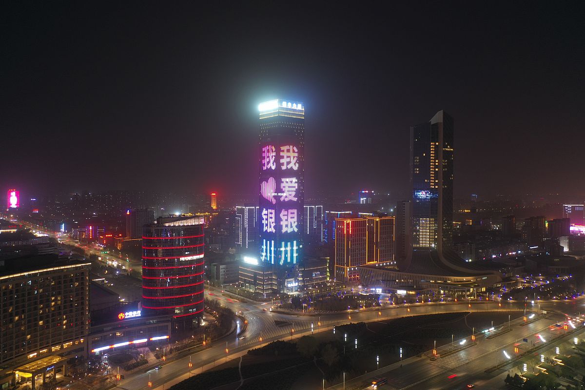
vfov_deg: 46.4
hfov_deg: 65.5
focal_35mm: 28
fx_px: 455
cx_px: 292
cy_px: 195
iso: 100
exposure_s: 1
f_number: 2.8
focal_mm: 10.26
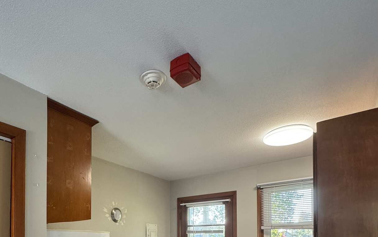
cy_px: 237
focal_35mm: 25
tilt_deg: +0.7
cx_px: 149
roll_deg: +0.4
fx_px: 258
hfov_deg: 71.7
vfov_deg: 42.6
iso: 200
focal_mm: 2.22
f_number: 2.2
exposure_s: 1/99
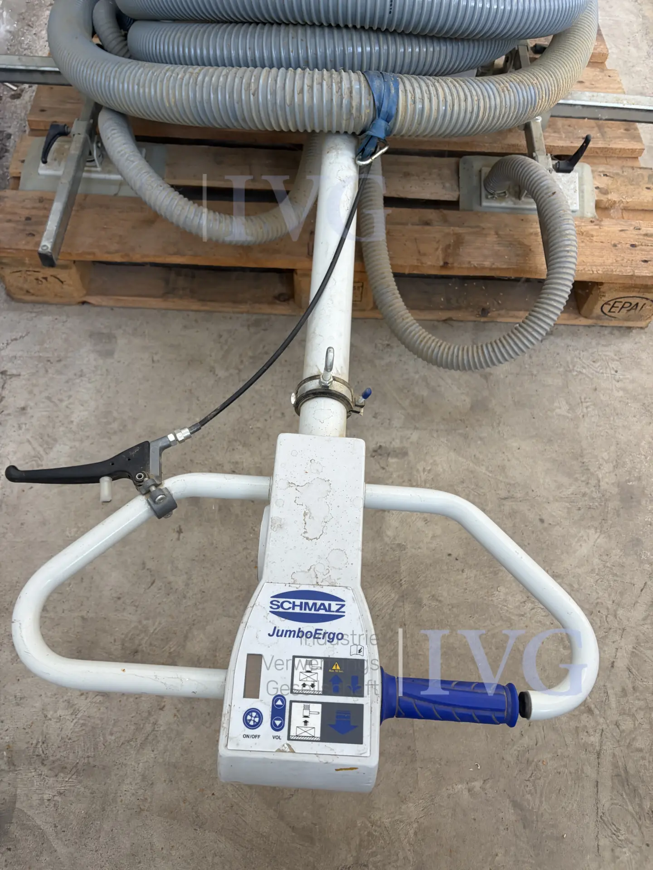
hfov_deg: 53.1
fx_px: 654
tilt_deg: -57.7
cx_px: 326
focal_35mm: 26
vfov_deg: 67.3
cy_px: 435
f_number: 1.6
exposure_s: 1/81
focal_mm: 5.96
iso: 125
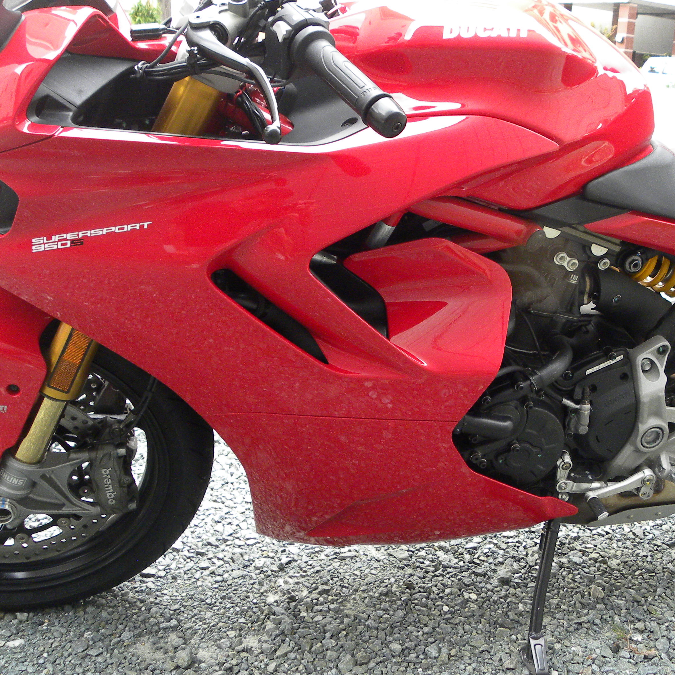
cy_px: 298
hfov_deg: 42.4
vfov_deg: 42.8
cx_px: 432
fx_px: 860
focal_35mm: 39
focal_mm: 4.6
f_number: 2.8
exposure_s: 1/61.4
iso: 195
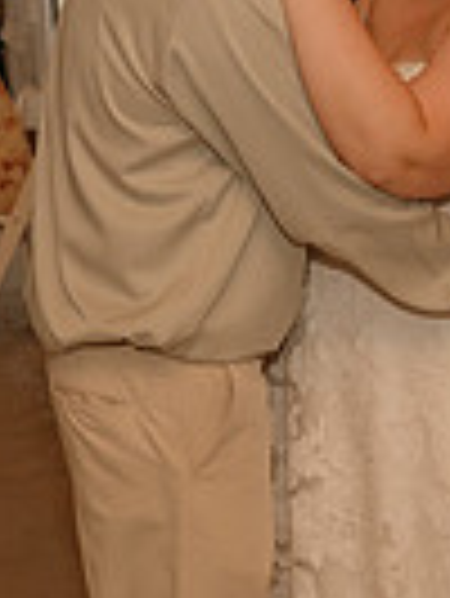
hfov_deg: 10.7
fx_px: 2388
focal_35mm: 138
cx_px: 317
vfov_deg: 14.2
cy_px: 110
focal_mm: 28
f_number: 4
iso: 320
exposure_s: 1/200
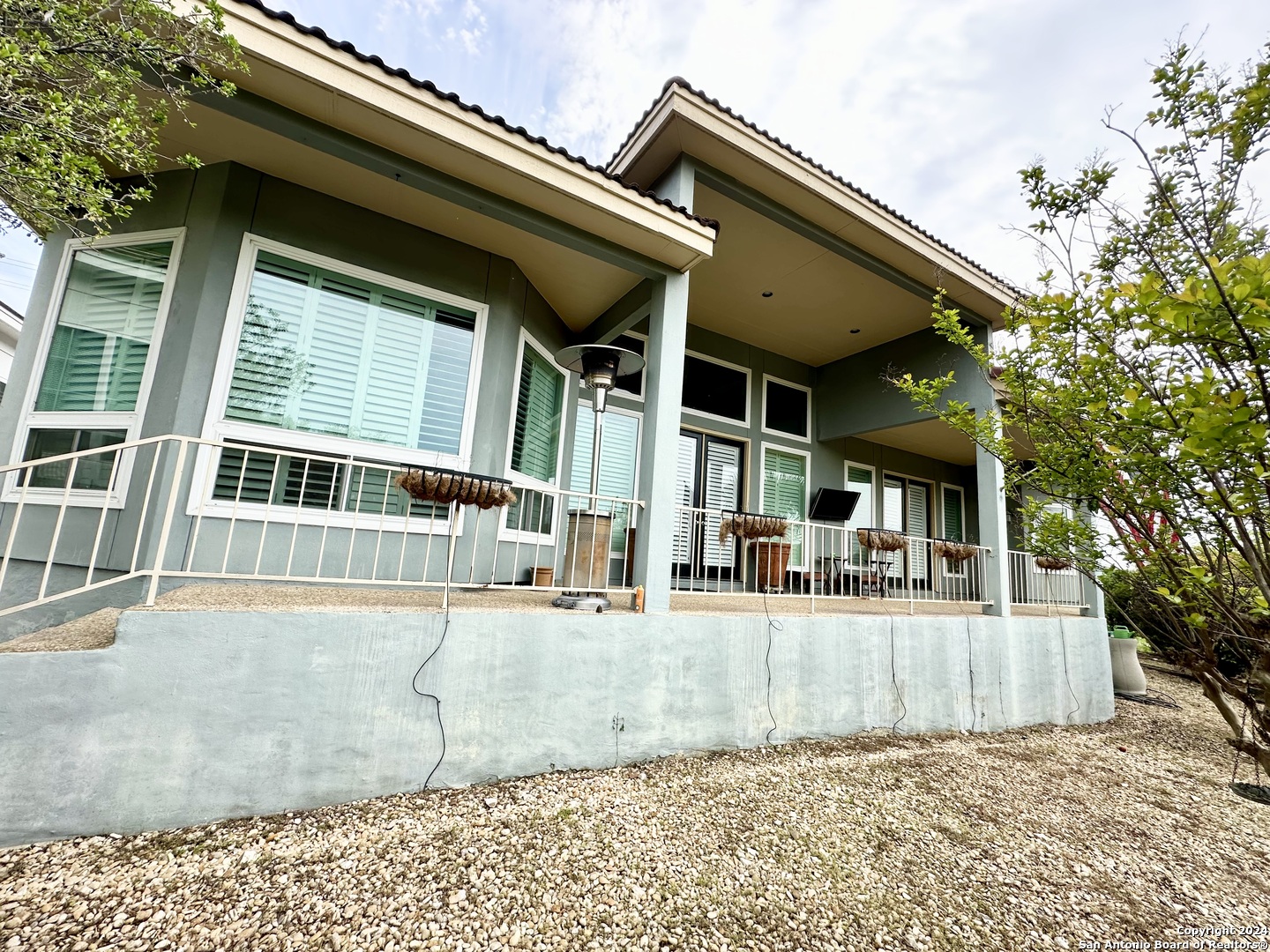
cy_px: 476
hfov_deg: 102.1
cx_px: 635
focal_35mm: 14
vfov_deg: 85.7
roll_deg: -4.6
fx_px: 514
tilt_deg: +8.7
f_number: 2.2
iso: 40
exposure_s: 1/622
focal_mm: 2.22
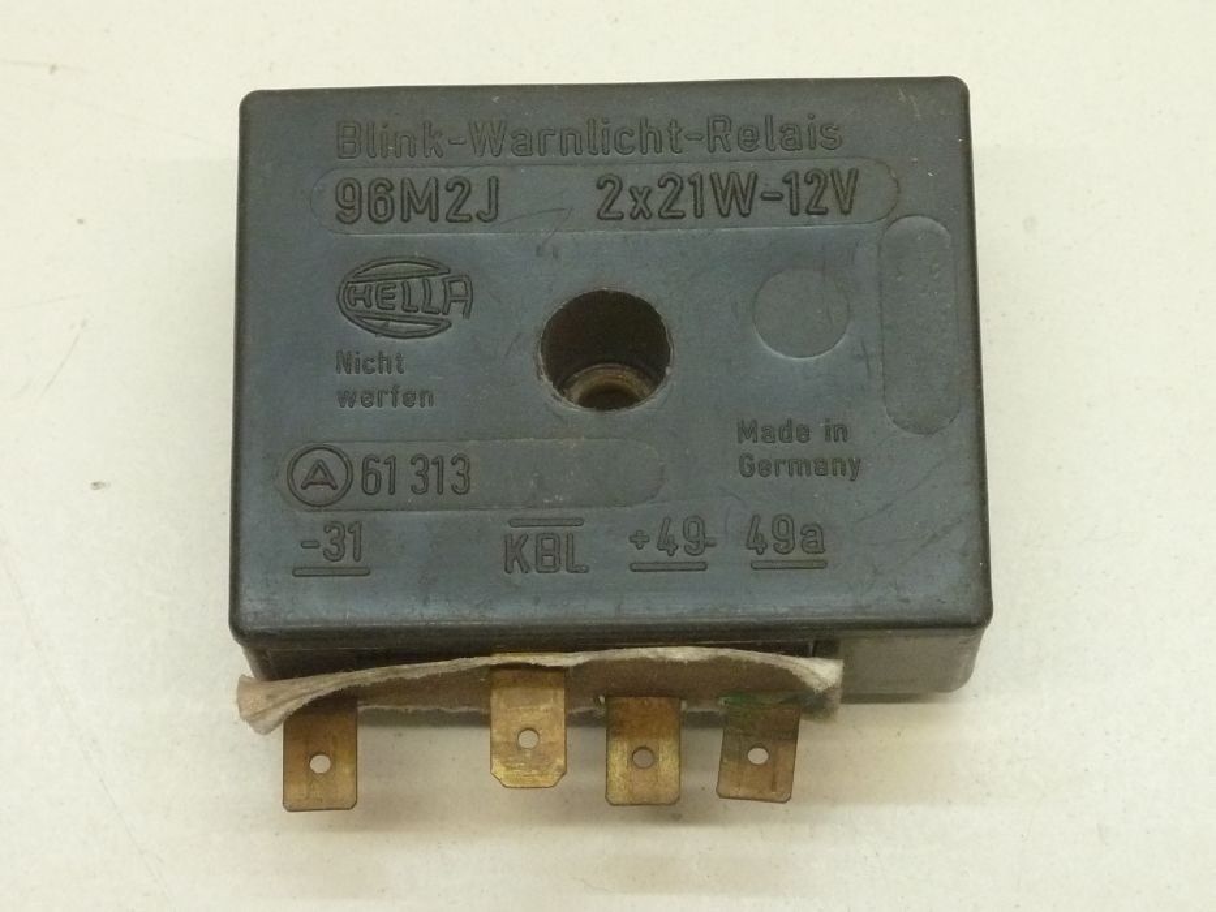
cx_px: 608
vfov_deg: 20.4
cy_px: 456
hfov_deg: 27.0
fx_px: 2530
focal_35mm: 72
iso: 400
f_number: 4.1
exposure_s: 1/40
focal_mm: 11.9
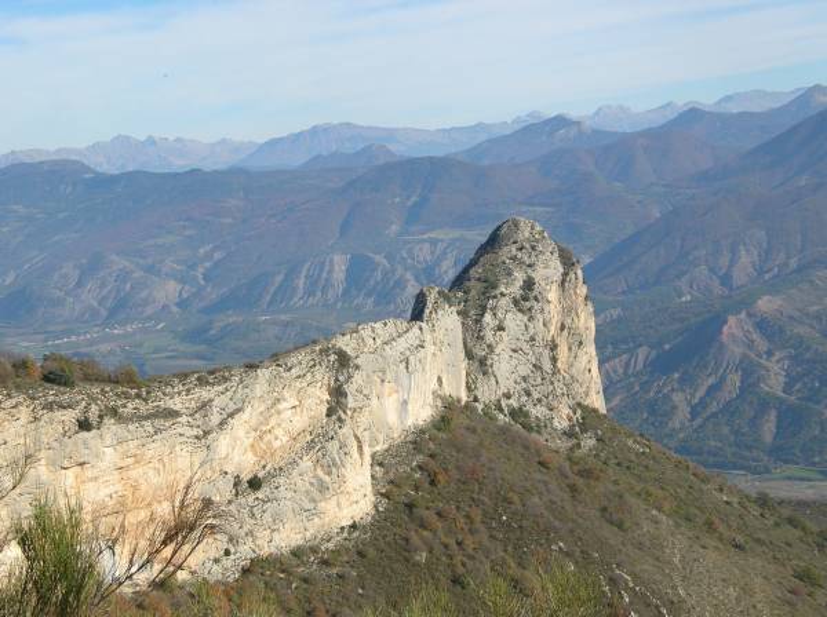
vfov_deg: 18.8
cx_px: 414
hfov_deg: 25.1
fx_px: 1860
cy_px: 308
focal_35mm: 78
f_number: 4.7
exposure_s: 1/391
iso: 50
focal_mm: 12.8
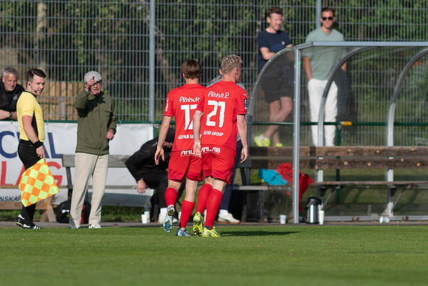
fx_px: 7135
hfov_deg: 3.4
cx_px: 214
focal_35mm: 600
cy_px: 143
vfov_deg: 2.3
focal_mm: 300
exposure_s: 1/1600
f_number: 3.2
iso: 100
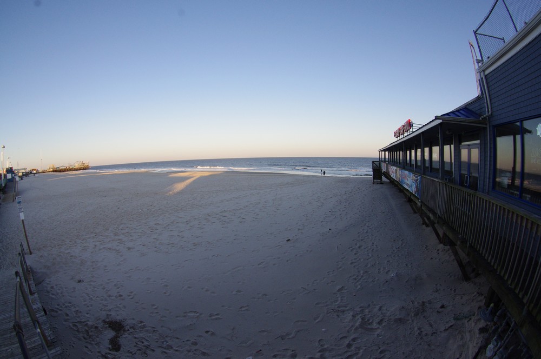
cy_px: 180
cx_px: 270
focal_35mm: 15
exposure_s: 1/640
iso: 800
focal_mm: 10
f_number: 8
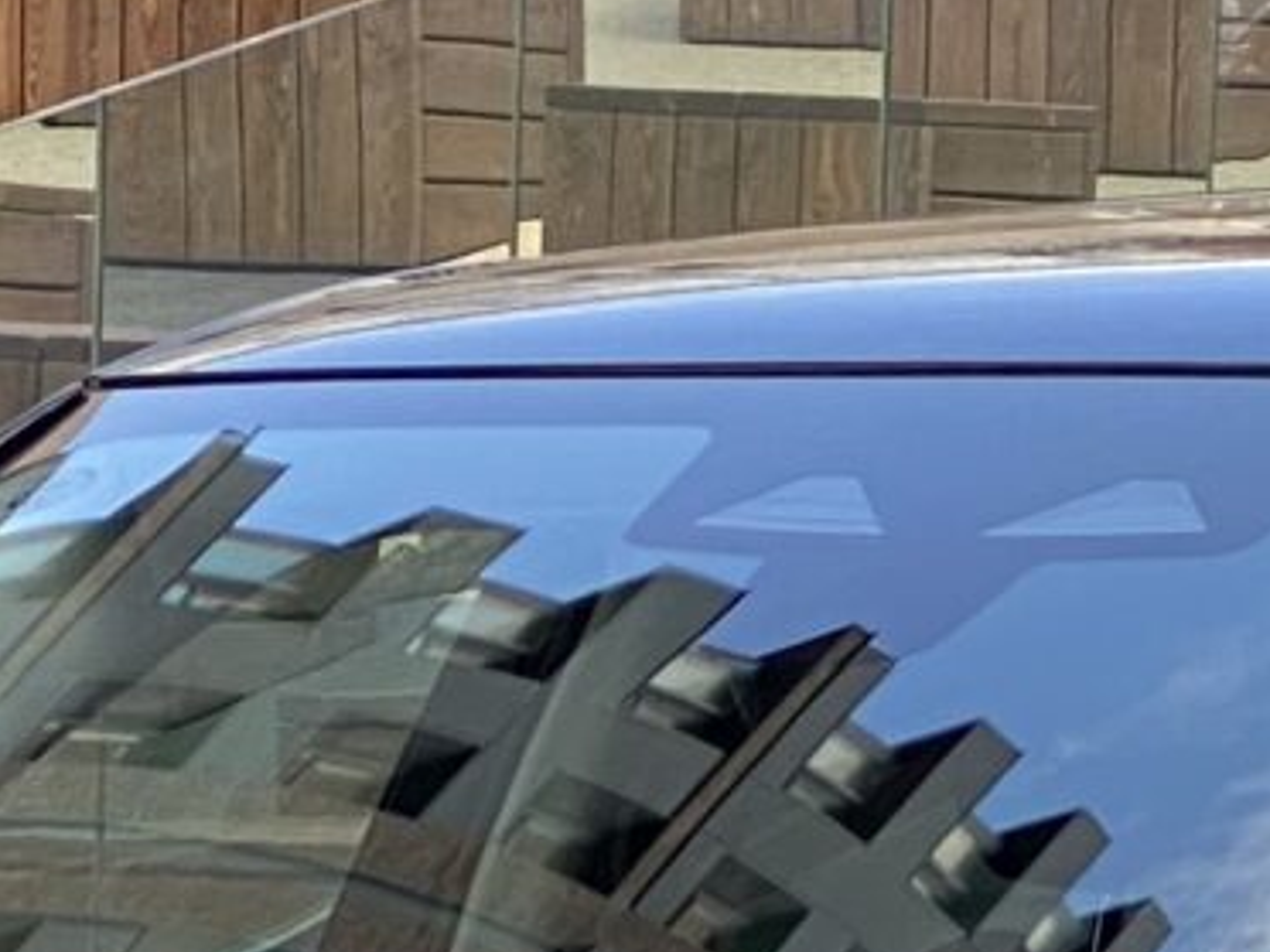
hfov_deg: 5.5
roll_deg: -2.1
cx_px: 922
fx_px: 13134
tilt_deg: -10.4
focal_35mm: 358
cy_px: 2641
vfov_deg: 4.0
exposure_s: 1/272
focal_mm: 6
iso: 20
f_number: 2
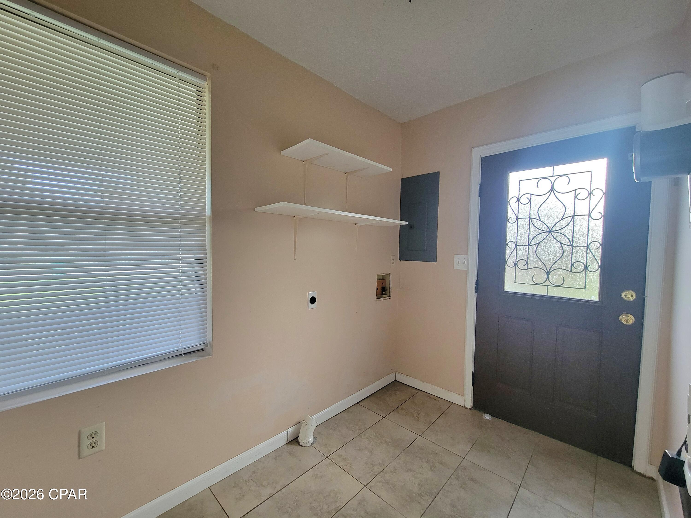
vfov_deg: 89.9
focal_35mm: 13
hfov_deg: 106.2
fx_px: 260
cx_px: 346
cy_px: 259
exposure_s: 1/60.2
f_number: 2.2
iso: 200
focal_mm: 2.2
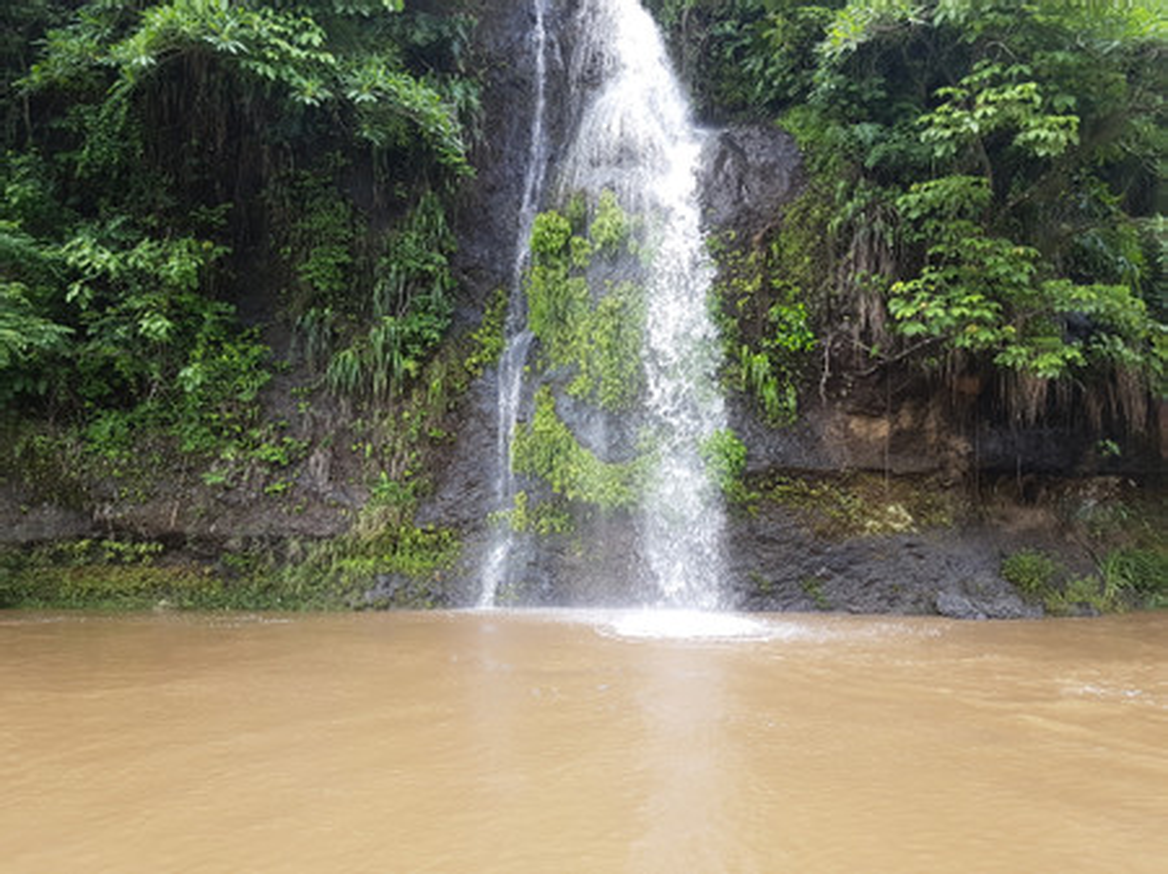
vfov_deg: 53.0
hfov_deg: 67.3
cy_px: 437
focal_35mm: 26
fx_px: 877
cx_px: 584
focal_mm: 4.2
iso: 40
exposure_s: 1/186
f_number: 1.7
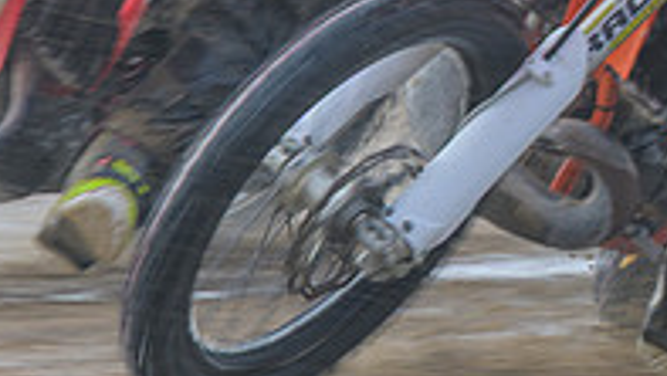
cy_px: -100
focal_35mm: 897
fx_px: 15871
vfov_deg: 1.4
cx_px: 294
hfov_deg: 2.4
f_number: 4
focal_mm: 145
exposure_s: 1/200
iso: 64
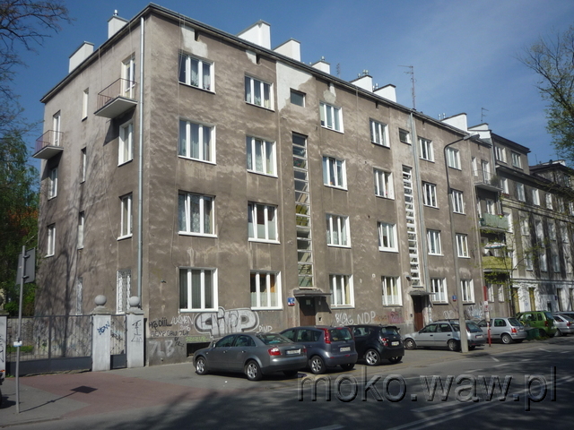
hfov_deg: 56.8
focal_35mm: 32
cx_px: 287
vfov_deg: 44.2
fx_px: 531
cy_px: 215
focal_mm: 5.2
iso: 100
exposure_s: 1/500
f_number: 5.6
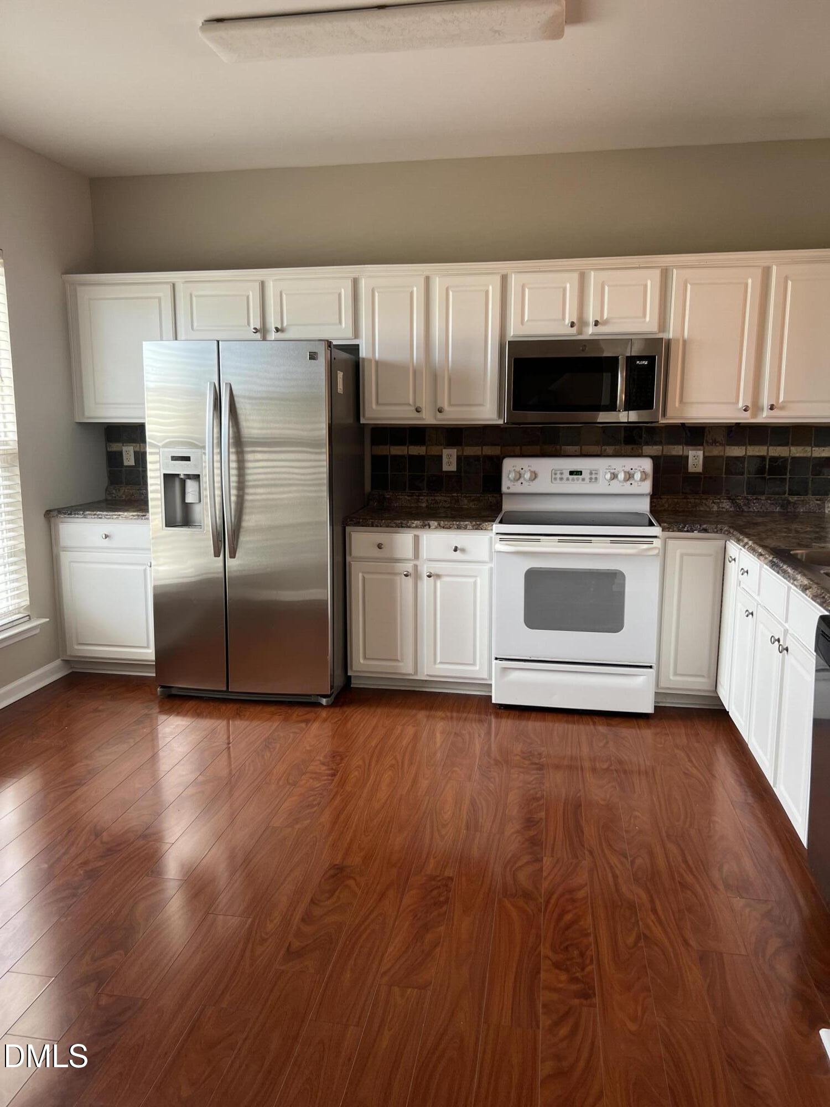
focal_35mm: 26
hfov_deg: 53.1
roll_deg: +0.8
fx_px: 831
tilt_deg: -7.3
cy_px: 554
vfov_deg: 67.3
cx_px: 415
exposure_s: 1/121
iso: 100
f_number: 1.5
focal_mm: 5.7
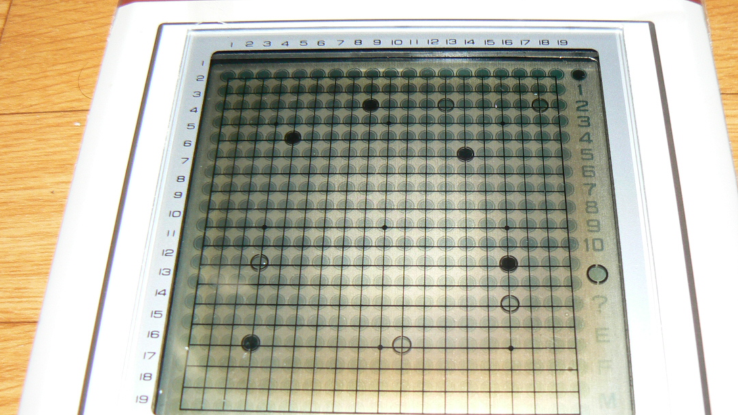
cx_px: 402
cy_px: 281
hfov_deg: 44.5
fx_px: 900
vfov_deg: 25.8
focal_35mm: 46
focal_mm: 6
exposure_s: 1/30
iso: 100
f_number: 2.8
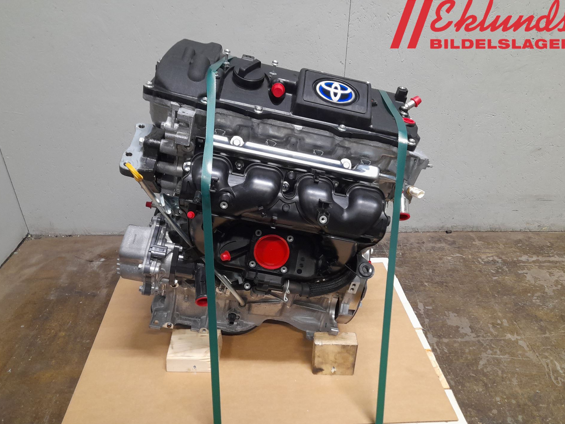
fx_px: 441
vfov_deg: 51.3
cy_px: 227
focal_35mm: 27
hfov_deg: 65.3
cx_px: 268
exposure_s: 1/50
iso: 320
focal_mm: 4.6
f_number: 2
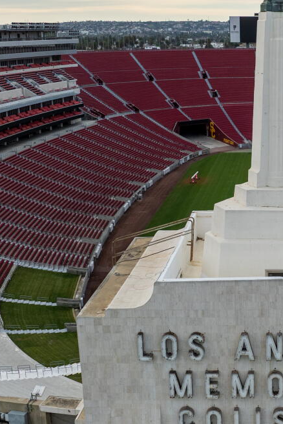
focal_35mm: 57
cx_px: 289
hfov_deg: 22.8
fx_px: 671
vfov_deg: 35.0
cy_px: 193
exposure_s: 1/2000
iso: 200
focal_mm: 12.29
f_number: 2.8
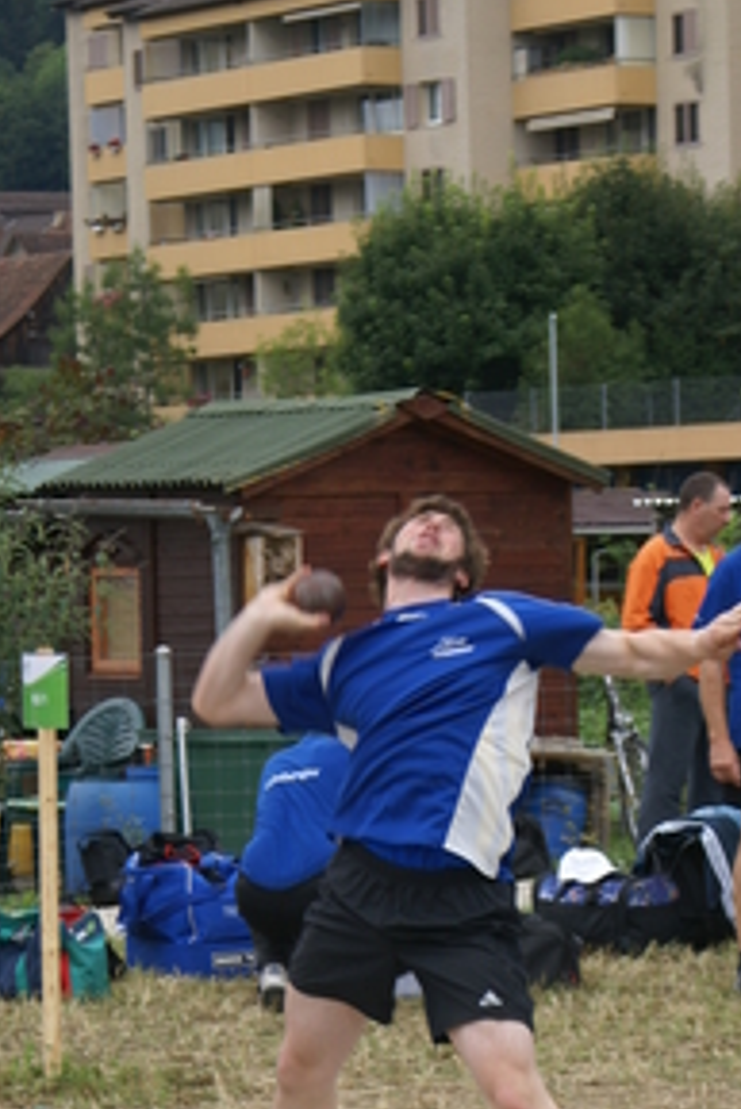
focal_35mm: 196
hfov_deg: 7.0
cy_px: 921
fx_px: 6044
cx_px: 434
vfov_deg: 10.5
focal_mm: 70
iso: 100
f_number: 5.6
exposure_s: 1/250
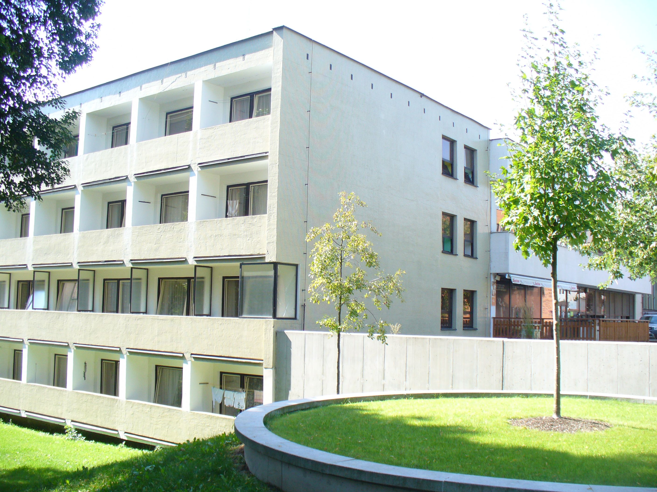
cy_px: 246
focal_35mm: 37
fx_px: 702
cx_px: 328
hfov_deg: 50.1
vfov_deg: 38.7
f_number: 2.8
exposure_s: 1/250
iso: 80
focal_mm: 6.1
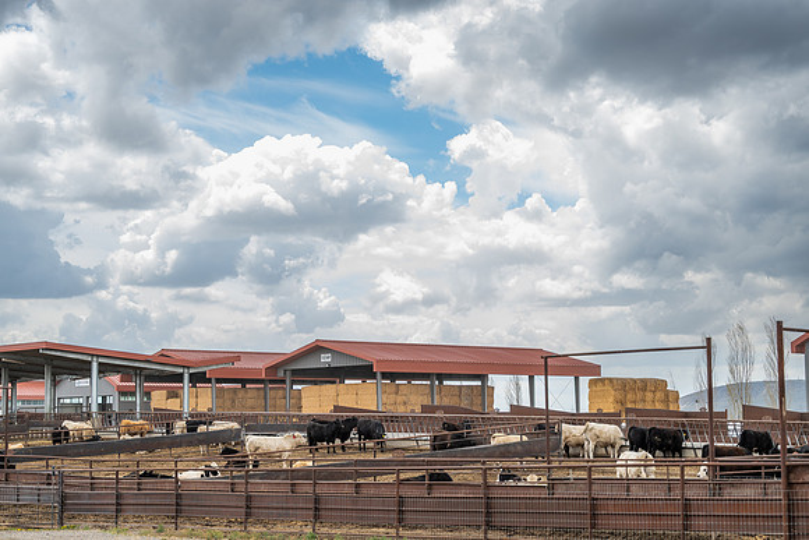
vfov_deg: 19.5
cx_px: 404
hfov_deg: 28.8
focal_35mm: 70
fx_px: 1573
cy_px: 270
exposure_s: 1/1000
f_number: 2.8
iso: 125
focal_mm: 70
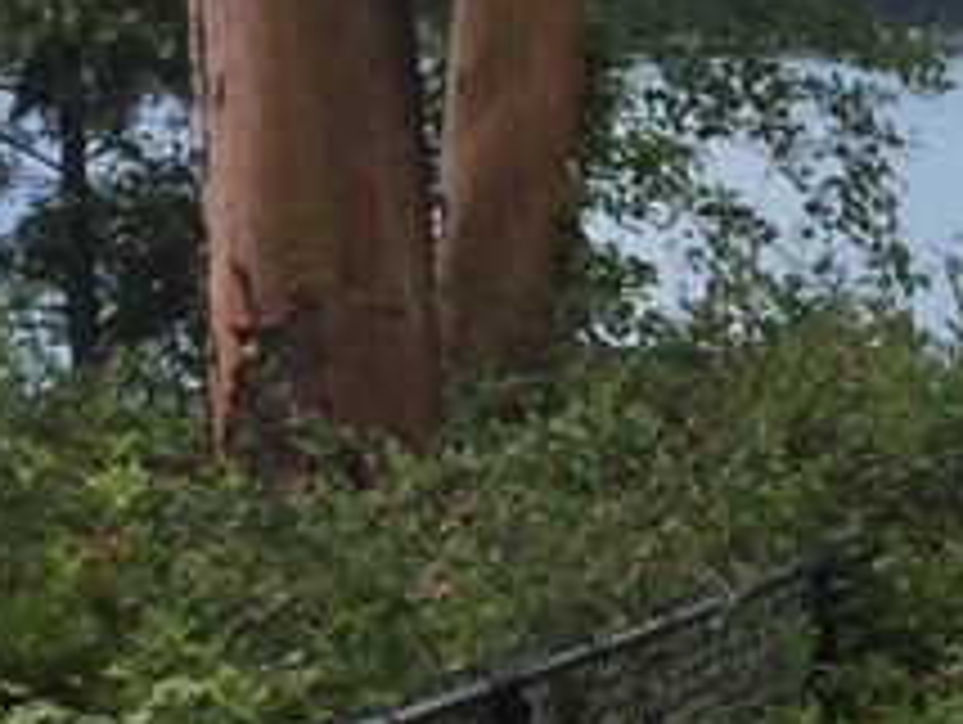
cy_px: 742
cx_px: 1341
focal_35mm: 148
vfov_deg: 10.0
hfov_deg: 12.8
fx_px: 4122
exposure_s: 1/895
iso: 25
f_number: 2.4
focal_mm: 3.3
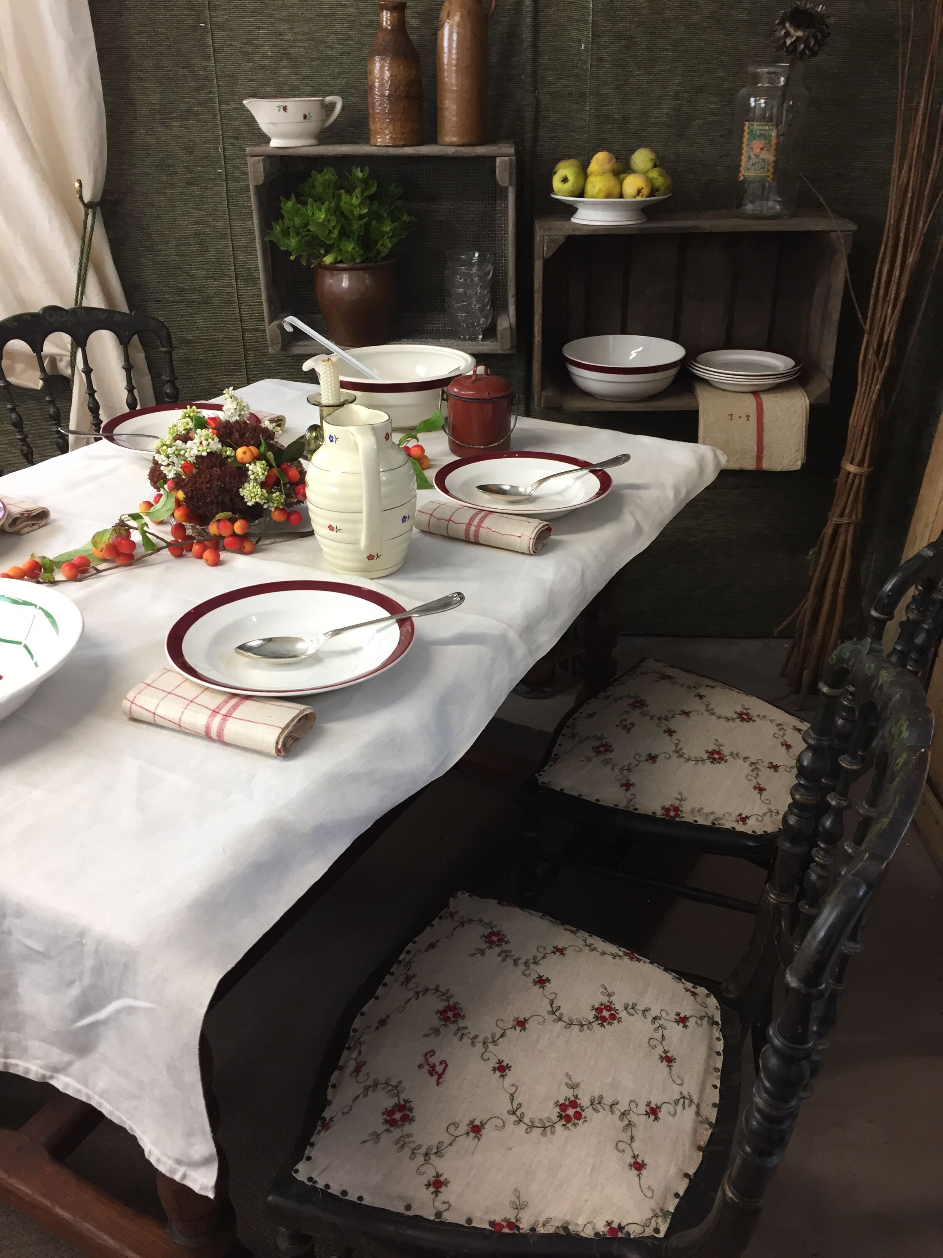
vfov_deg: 61.7
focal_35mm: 29
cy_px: 629
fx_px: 1053
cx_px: 472
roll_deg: -0.7
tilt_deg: -26.4
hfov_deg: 48.2
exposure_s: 1/33
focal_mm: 4.15
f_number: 2.2
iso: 40
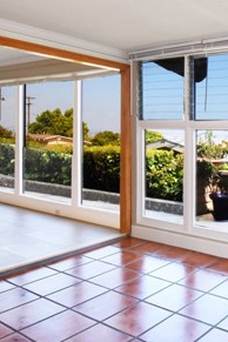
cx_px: 262
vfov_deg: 56.8
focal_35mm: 33
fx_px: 313
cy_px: 139
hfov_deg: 33.7
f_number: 8
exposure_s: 1/160
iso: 1000
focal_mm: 10
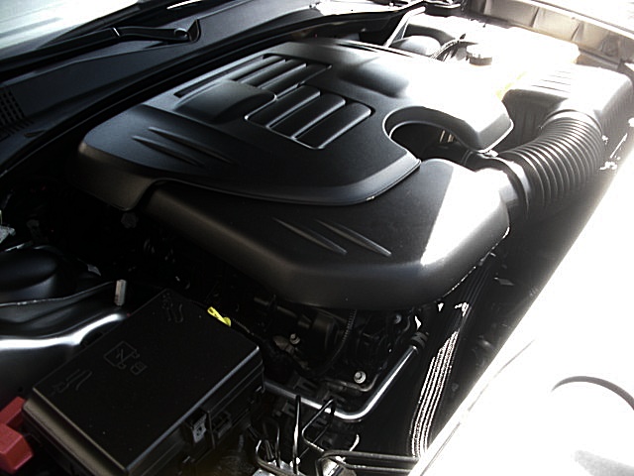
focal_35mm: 36
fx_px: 659
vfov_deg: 39.7
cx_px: 317
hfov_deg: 51.4
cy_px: 238
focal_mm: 6.3
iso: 50
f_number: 2.8
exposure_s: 1/60
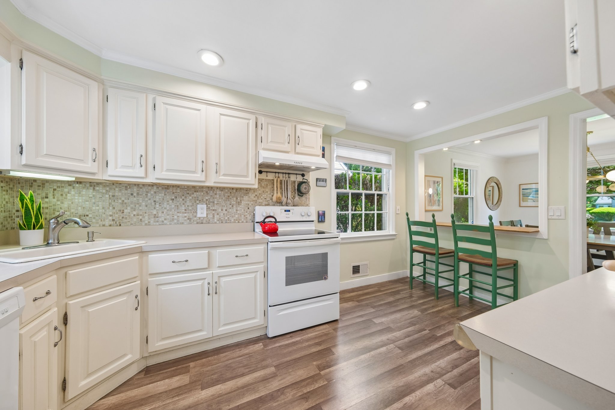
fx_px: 205
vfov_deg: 90.0
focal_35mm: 12
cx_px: 308
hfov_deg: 112.6
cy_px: 205
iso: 160
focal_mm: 8
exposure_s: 1/20
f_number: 5.6
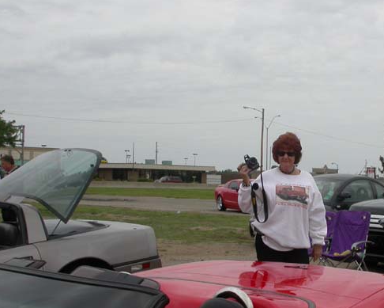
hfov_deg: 30.6
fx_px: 693
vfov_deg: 25.0
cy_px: 183
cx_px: 276
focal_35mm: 61
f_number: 7.5
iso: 100
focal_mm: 7.85
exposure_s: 1/460
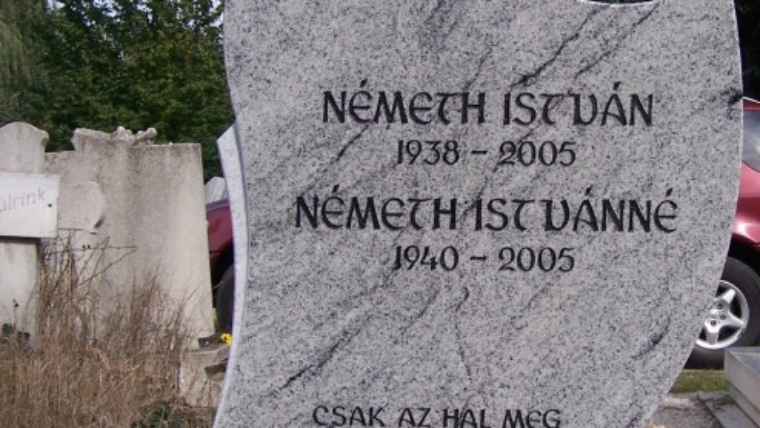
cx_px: 506
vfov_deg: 18.0
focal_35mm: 67
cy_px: 262
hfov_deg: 31.2
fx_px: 1350
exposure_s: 1/800
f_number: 2.8
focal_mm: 6.3
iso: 80
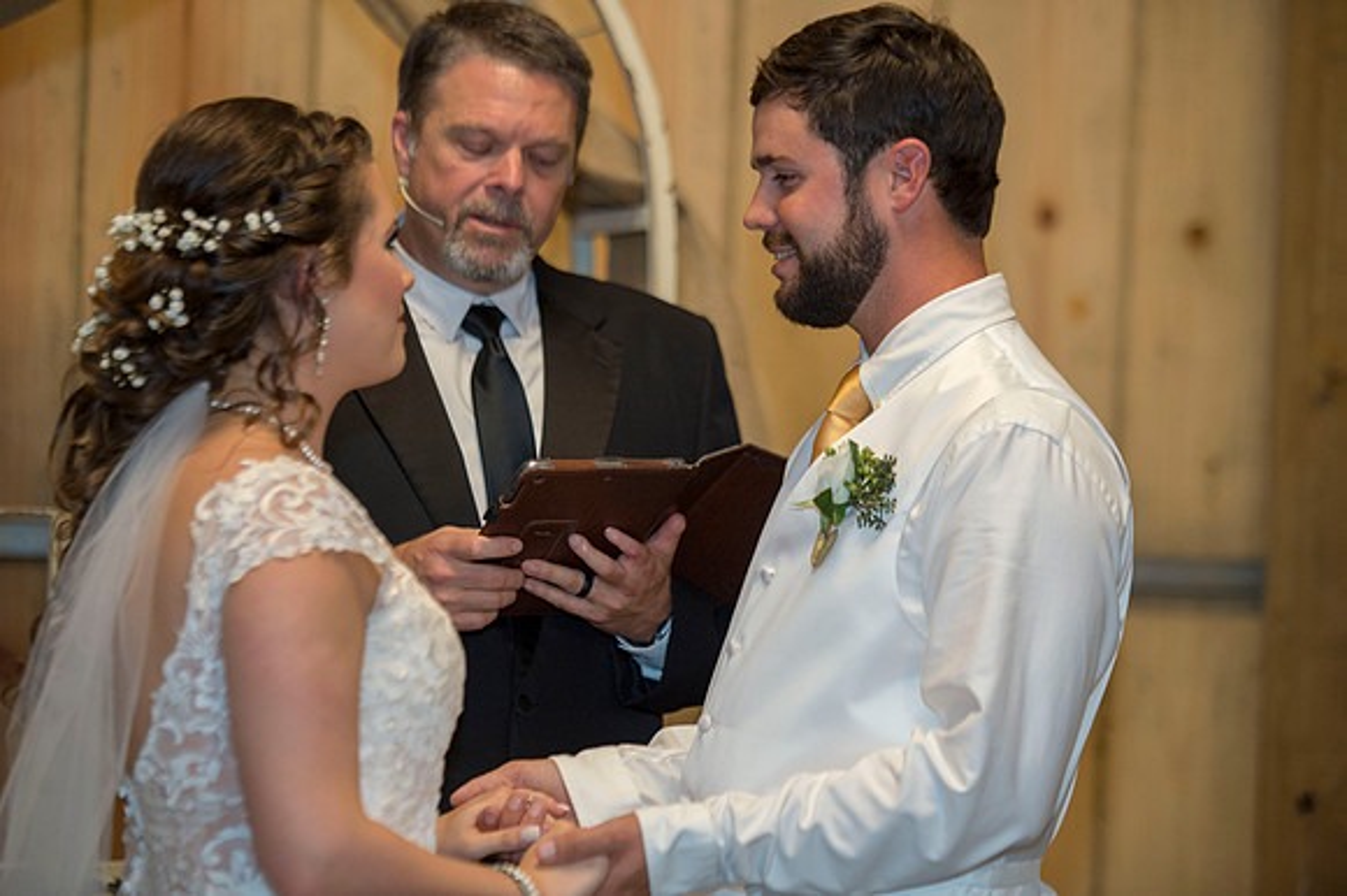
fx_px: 4861
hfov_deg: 15.8
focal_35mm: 130
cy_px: 448
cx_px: 674
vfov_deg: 10.5
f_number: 2.8
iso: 1600
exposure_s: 1/160
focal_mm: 130
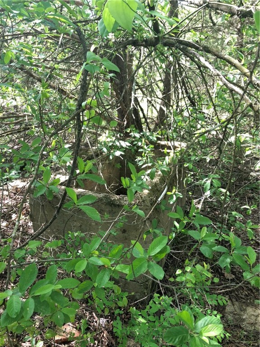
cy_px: 174
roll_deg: +1.5
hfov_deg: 49.7
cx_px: 130
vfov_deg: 63.4
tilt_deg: -20.6
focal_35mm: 28
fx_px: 280
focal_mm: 3.99
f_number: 1.8
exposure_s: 1/30
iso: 25
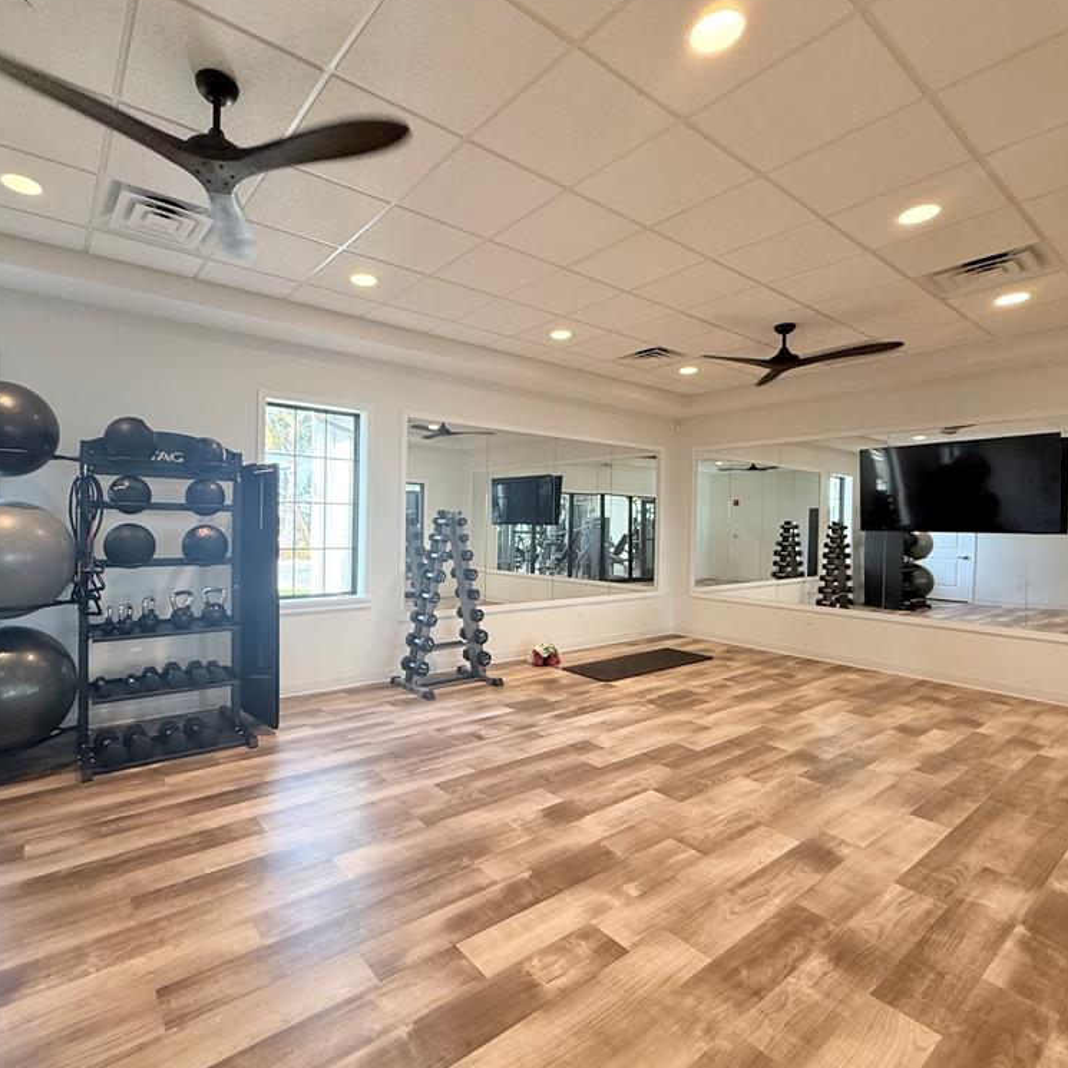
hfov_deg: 83.4
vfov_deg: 84.0
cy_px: 529
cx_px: 452
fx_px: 593
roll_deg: -2.3
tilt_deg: +0.1
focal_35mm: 17
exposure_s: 1/120
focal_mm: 2.22
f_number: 2.2
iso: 160
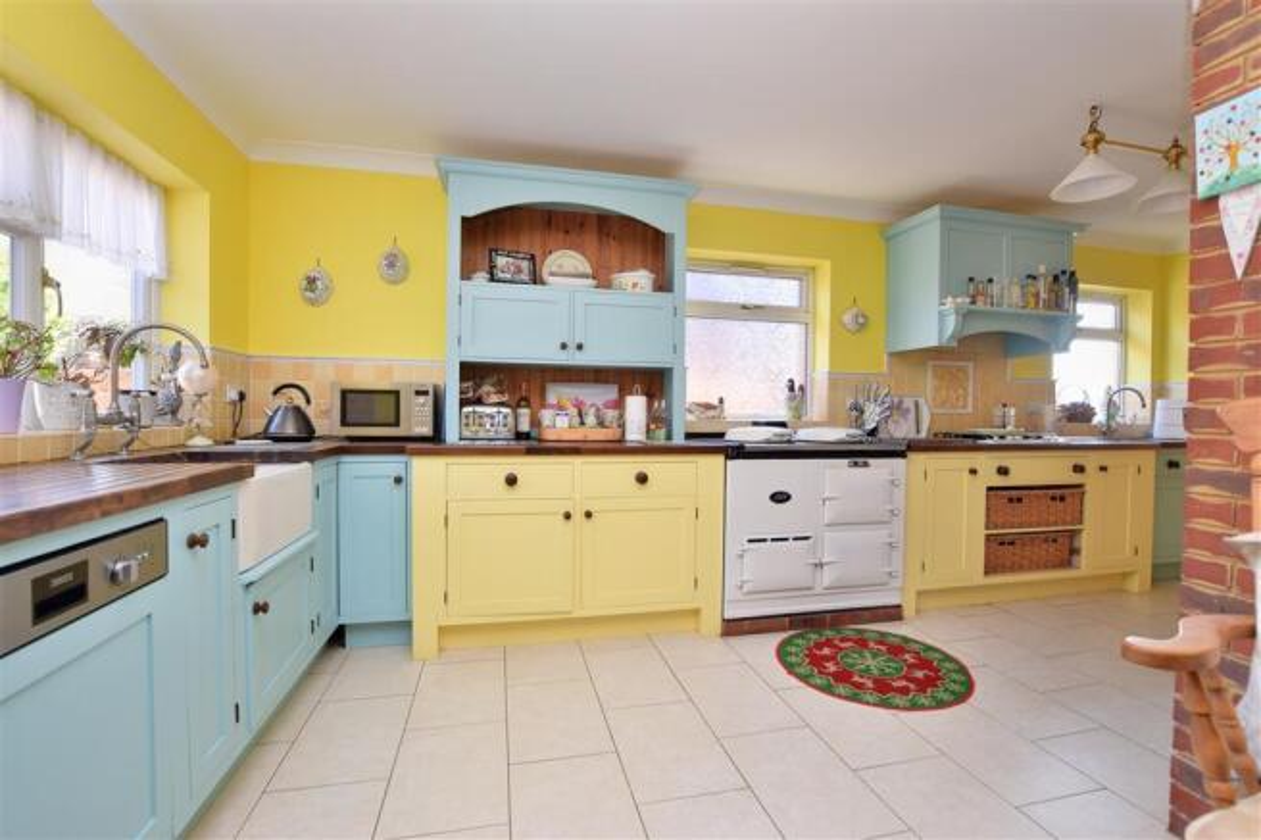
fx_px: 525
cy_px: 420
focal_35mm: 15
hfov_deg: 100.4
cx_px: 630
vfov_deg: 77.3
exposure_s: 1/30
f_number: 9
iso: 250
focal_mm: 10
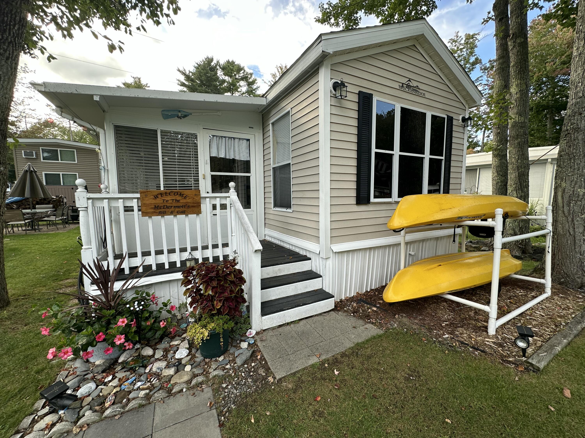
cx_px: 292
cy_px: 219
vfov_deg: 85.7
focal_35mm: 14
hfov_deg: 102.1
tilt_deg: -5.1
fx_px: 237
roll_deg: +0.2
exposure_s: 1/161
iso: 40
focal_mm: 2.22
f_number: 2.2
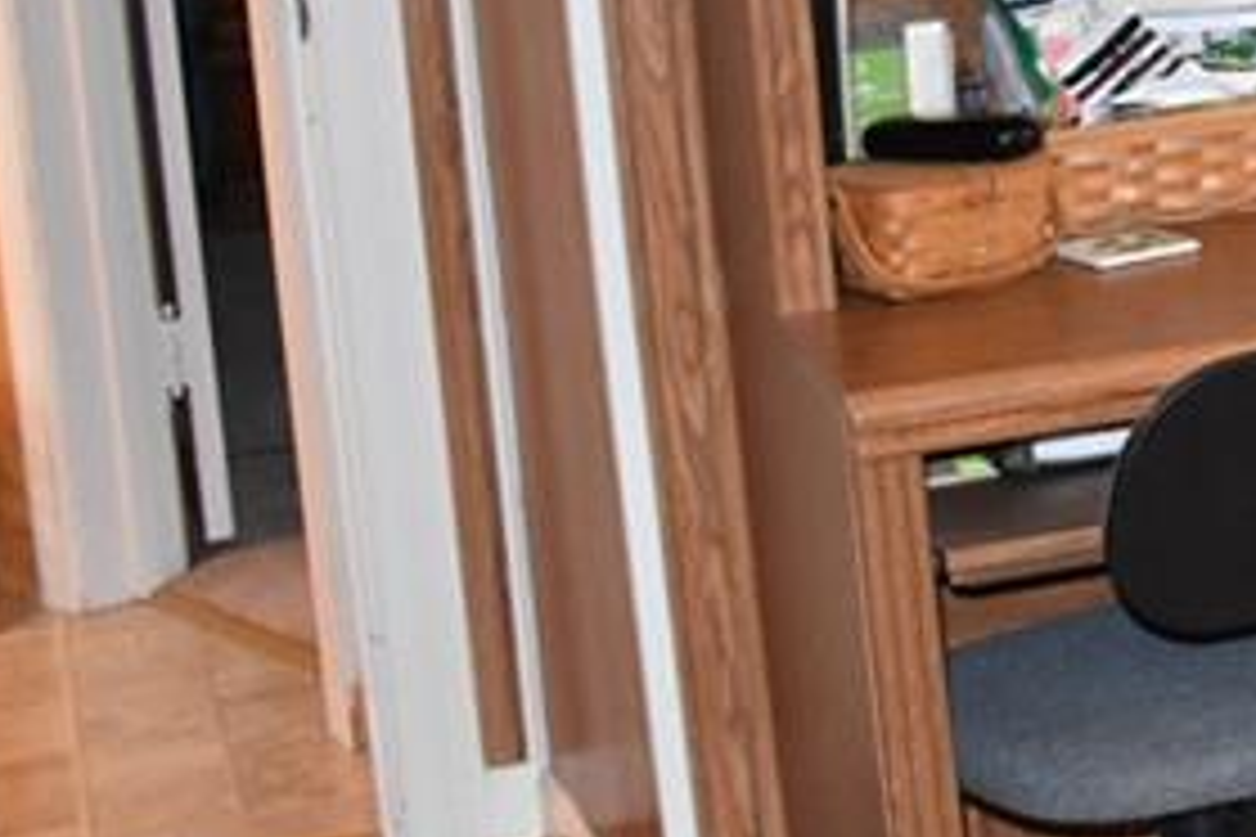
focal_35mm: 99
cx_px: 2138
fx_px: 3454
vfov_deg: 13.5
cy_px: -99
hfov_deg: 17.4
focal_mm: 18
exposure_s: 1/60
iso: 2000
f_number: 3.5
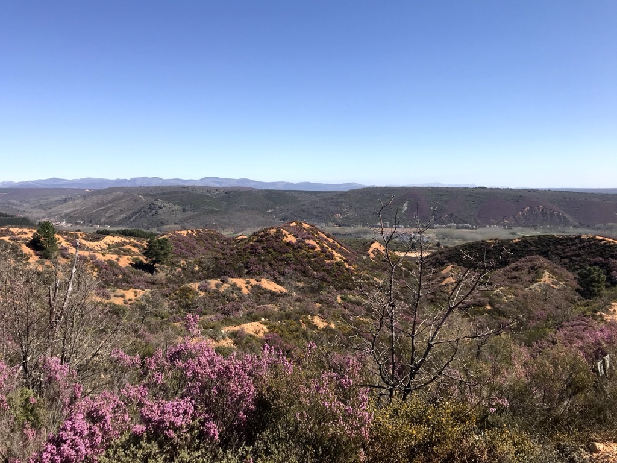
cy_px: 232
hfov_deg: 63.4
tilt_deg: -4.7
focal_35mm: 28
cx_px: 308
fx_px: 499
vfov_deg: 49.7
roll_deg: +0.4
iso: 20
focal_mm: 3.99
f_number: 1.8
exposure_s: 1/2740
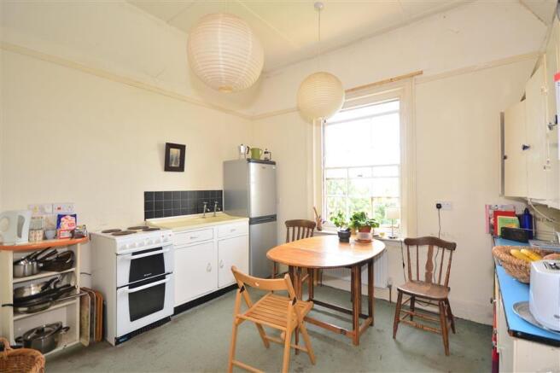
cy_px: 186
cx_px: 280
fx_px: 257
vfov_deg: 72.0
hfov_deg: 95.0
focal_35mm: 16
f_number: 5
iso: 200
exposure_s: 1/30
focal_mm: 11
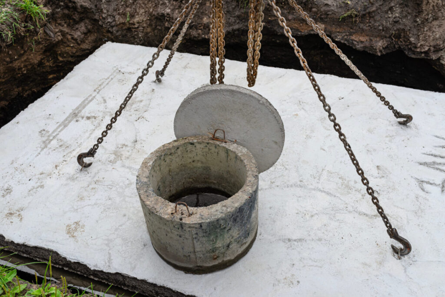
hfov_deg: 54.4
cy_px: 148
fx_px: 433
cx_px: 222
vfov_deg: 37.9
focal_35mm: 35
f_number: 5.6
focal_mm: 35
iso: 100
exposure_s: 1/400
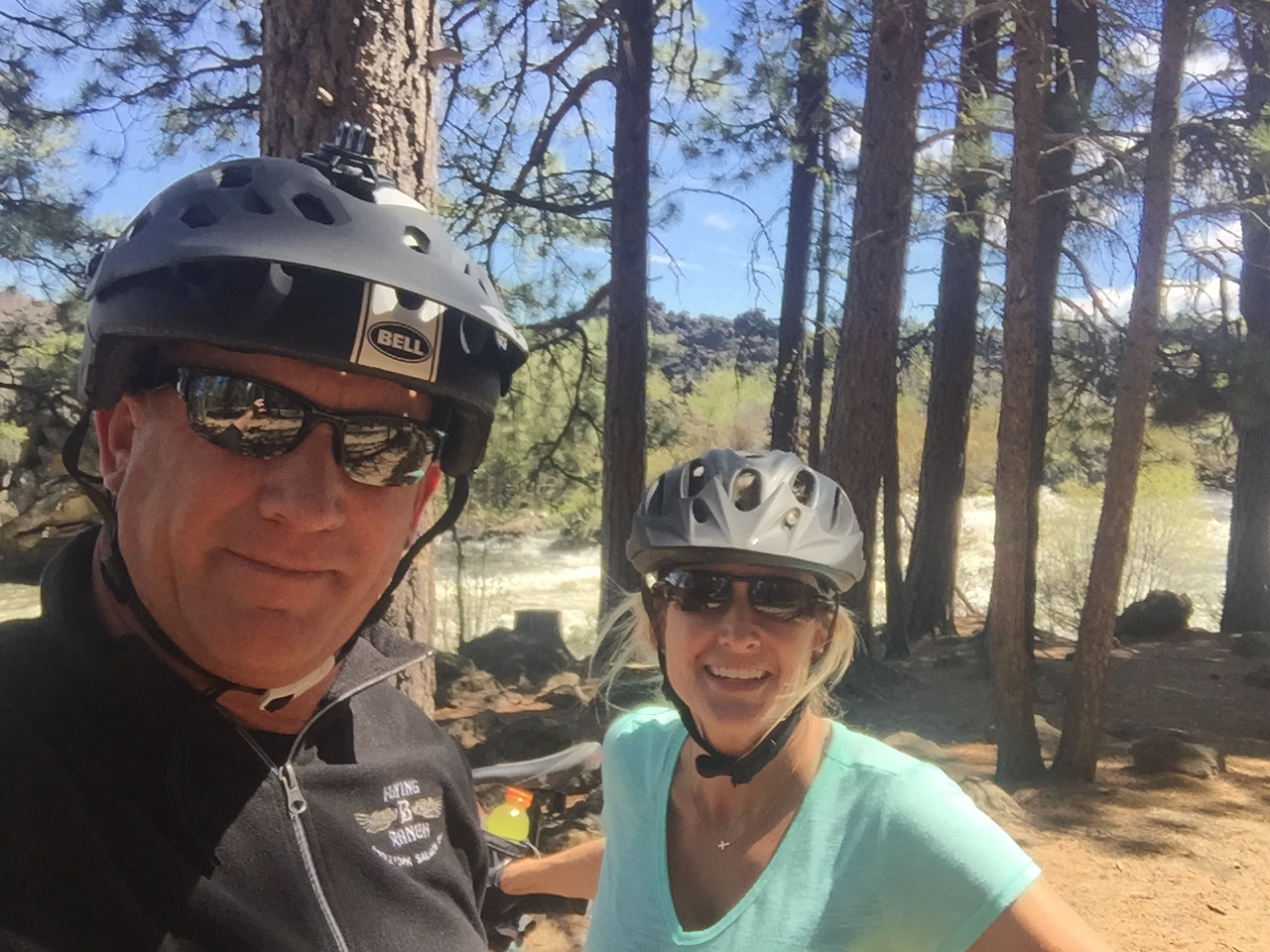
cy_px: 476
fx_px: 1137
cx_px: 635
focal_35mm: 31
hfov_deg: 58.4
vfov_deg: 45.4
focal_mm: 2.65
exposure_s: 1/329
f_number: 2.2
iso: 32
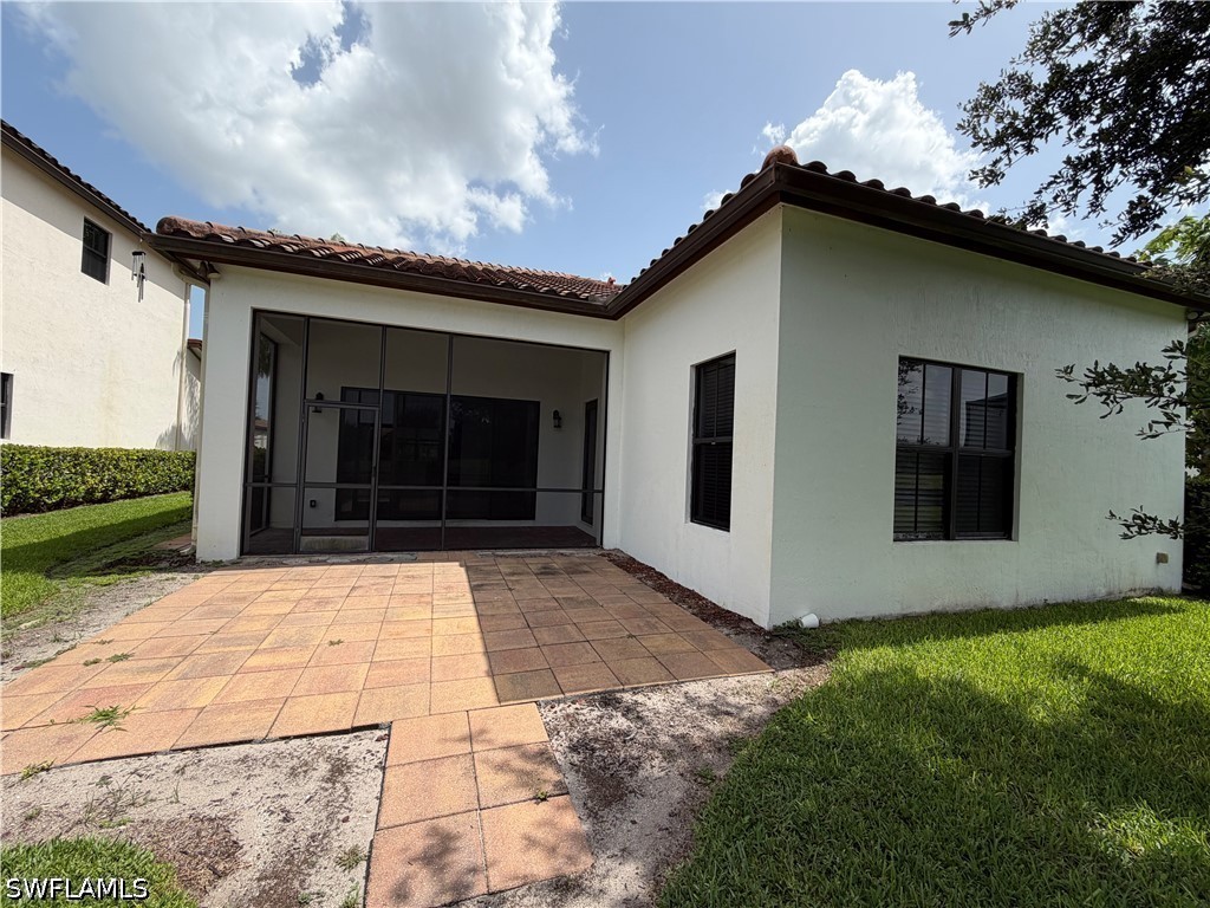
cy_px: 454
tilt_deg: +0.5
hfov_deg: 102.1
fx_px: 489
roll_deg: -1.7
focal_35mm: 14
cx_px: 605
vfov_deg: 85.7
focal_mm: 2.22
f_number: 2.2
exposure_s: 1/770
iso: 20
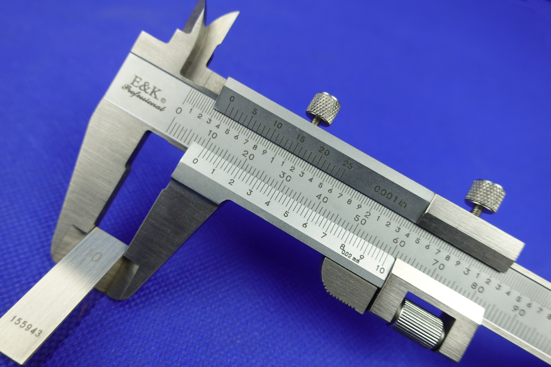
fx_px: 367
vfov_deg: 53.1
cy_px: 184
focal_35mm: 24
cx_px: 276
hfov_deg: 73.7
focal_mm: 8.8
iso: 125
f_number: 2.8
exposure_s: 1/60
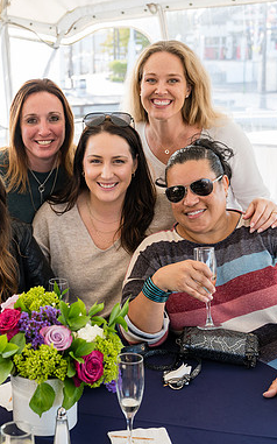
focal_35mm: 57
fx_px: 689
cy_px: 222
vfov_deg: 35.7
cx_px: 50
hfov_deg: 22.4
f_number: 4
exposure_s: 1/200
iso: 250
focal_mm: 36.7
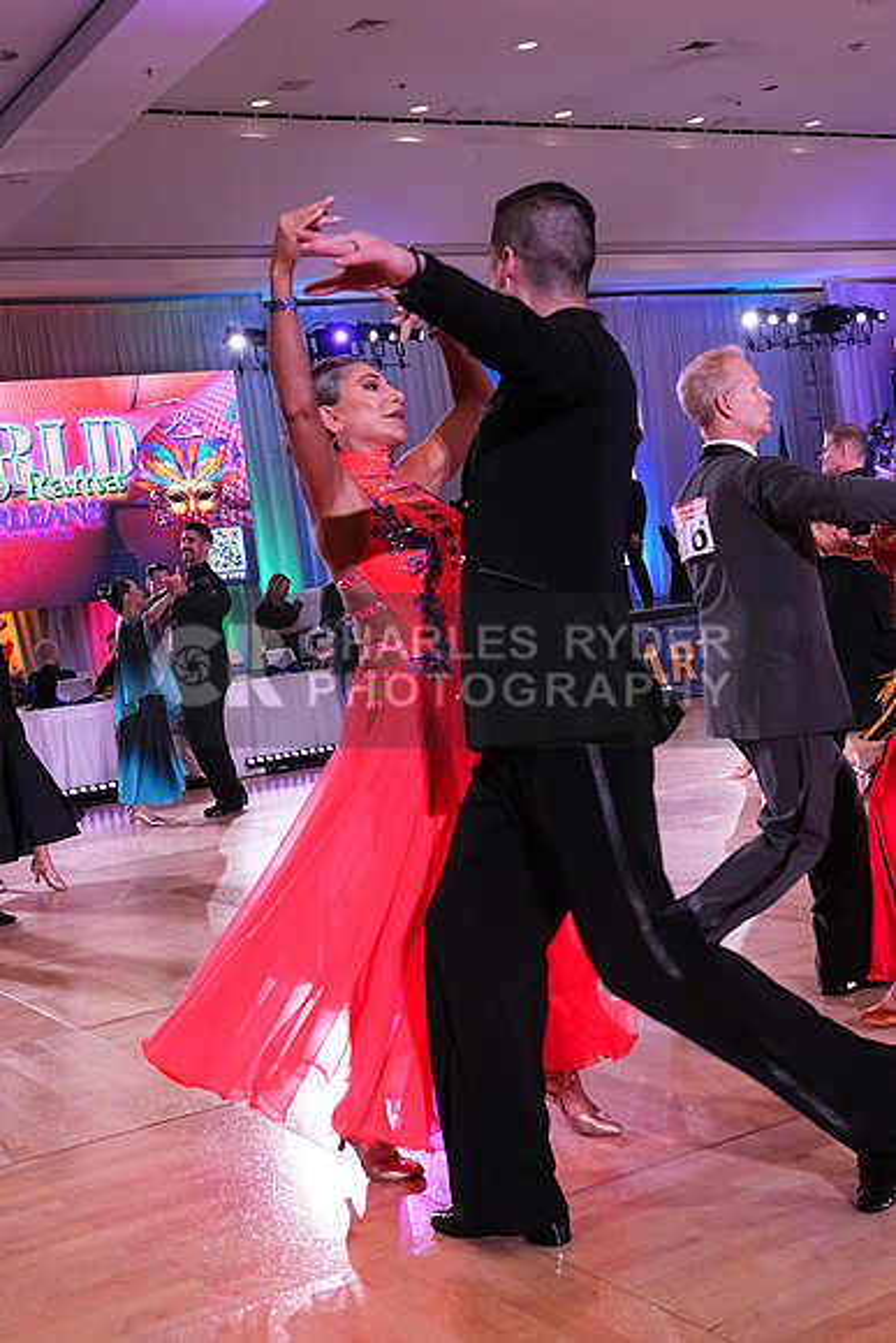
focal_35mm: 43
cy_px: 672
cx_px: 448
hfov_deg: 31.2
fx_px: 1604
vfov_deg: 45.4
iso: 3200
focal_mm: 29
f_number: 6.3
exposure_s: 1/320
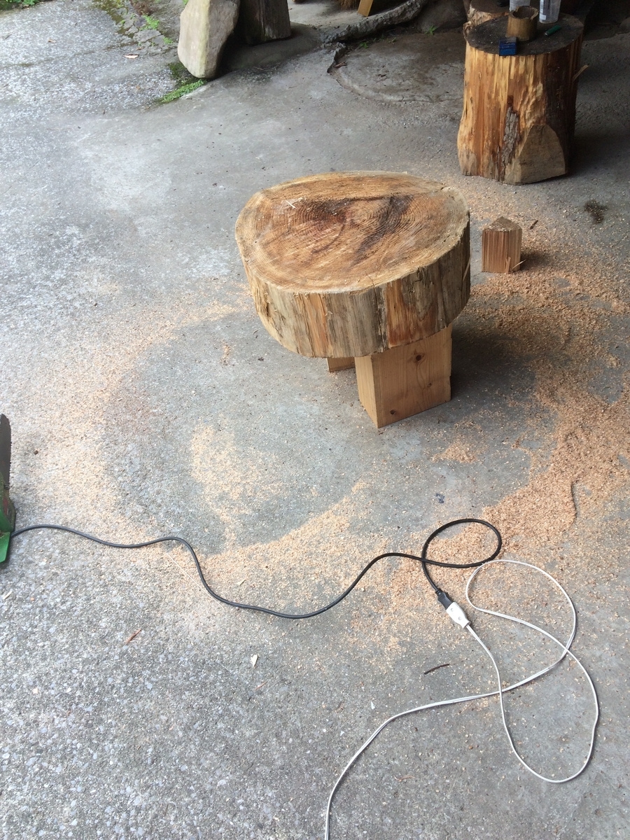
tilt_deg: -45.4
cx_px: 315
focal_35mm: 29
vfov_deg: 61.7
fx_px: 704
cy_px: 420
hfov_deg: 48.2
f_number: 2.2
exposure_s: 1/195
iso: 32
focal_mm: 4.15
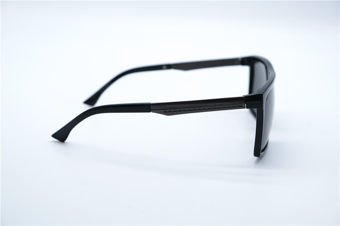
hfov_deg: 35.7
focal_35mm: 56
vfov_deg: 24.2
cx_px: 170
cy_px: 113
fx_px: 529
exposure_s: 1/210
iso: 160
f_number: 5
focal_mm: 37.4
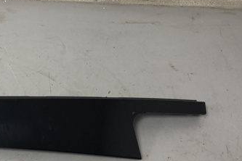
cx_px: 37
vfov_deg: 24.1
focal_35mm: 56
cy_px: 105
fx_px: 376
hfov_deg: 34.2
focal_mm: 4
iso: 40
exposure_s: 1/33
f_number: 1.8
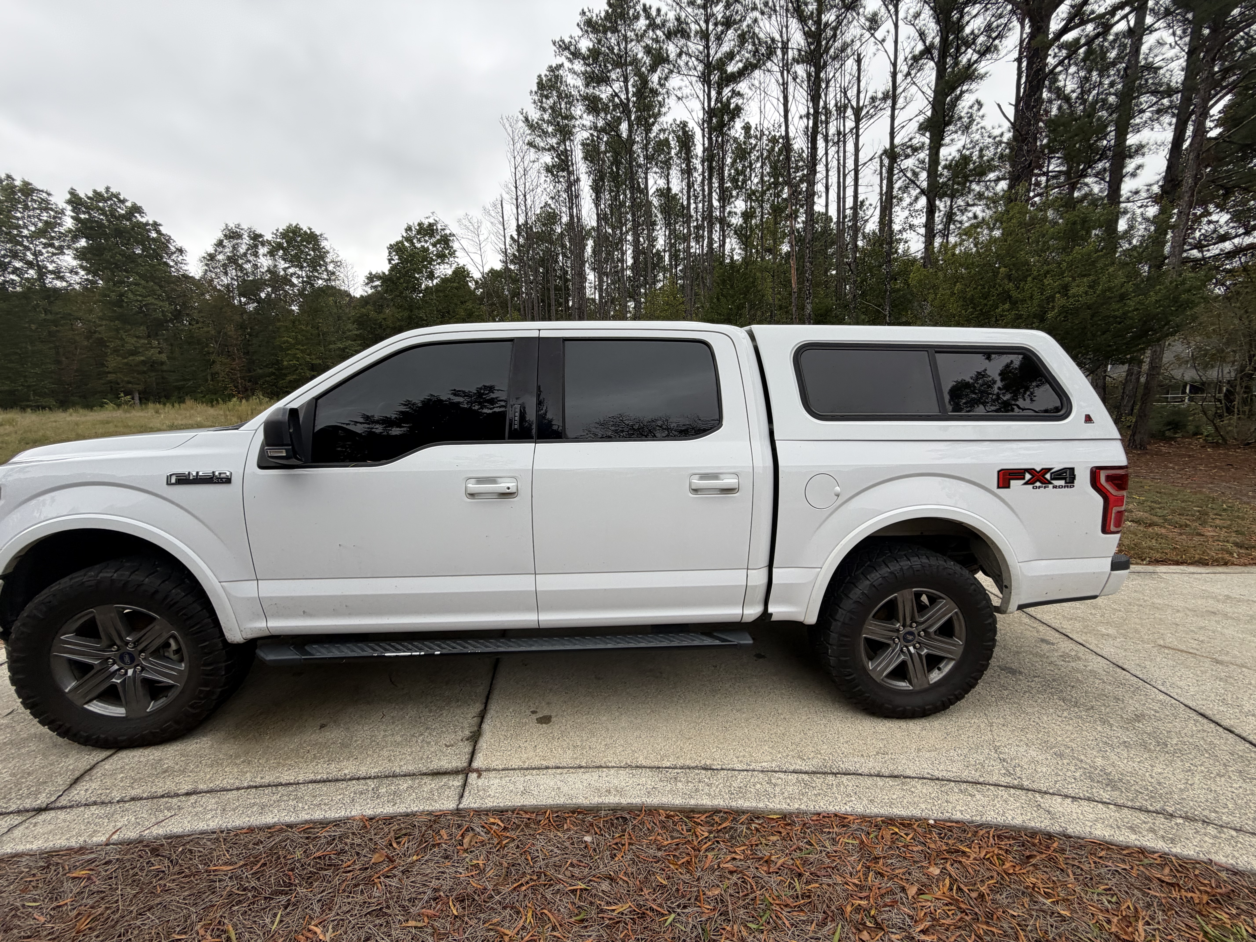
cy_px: 471
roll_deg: +1.2
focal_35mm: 14
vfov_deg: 85.7
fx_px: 508
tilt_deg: -7.4
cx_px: 628
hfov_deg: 102.1
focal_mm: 2.22
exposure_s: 1/319
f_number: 2.2
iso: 50
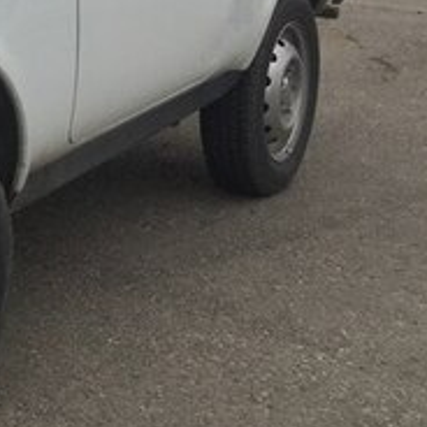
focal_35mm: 92
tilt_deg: -8.8
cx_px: -302
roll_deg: -1.4
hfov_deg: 16.4
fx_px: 1284
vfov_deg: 18.4
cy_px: -6
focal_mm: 4.15
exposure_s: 1/482
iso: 32
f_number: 2.2
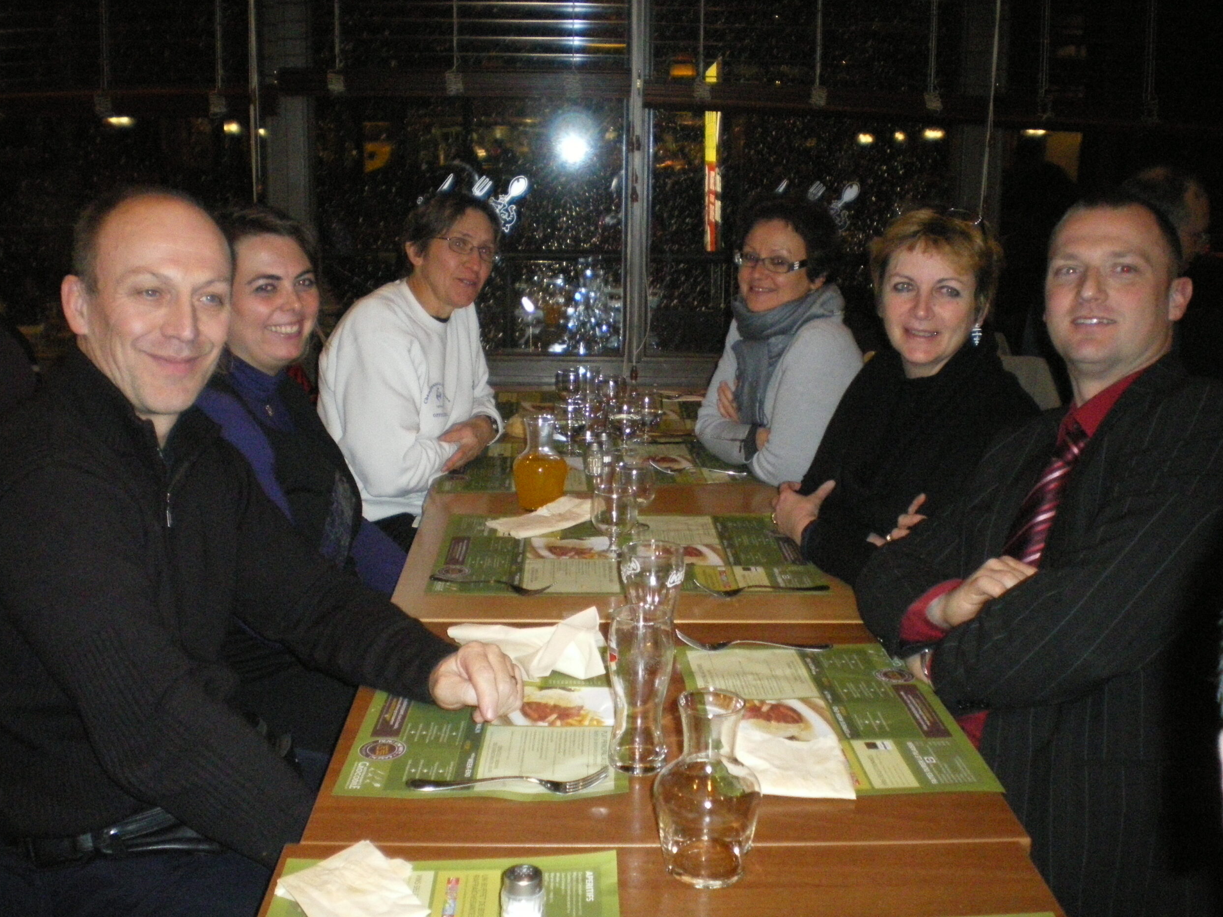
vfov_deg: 38.7
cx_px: 598
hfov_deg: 50.1
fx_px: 1307
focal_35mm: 37
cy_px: 448
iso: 800
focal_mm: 6.3
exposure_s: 1/50
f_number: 3.1
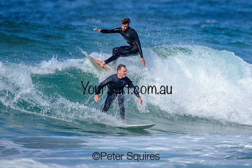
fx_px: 7652
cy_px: 70
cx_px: 148
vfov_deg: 1.3
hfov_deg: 1.9
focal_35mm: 1093
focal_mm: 800
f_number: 6.3
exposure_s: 1/2000
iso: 220
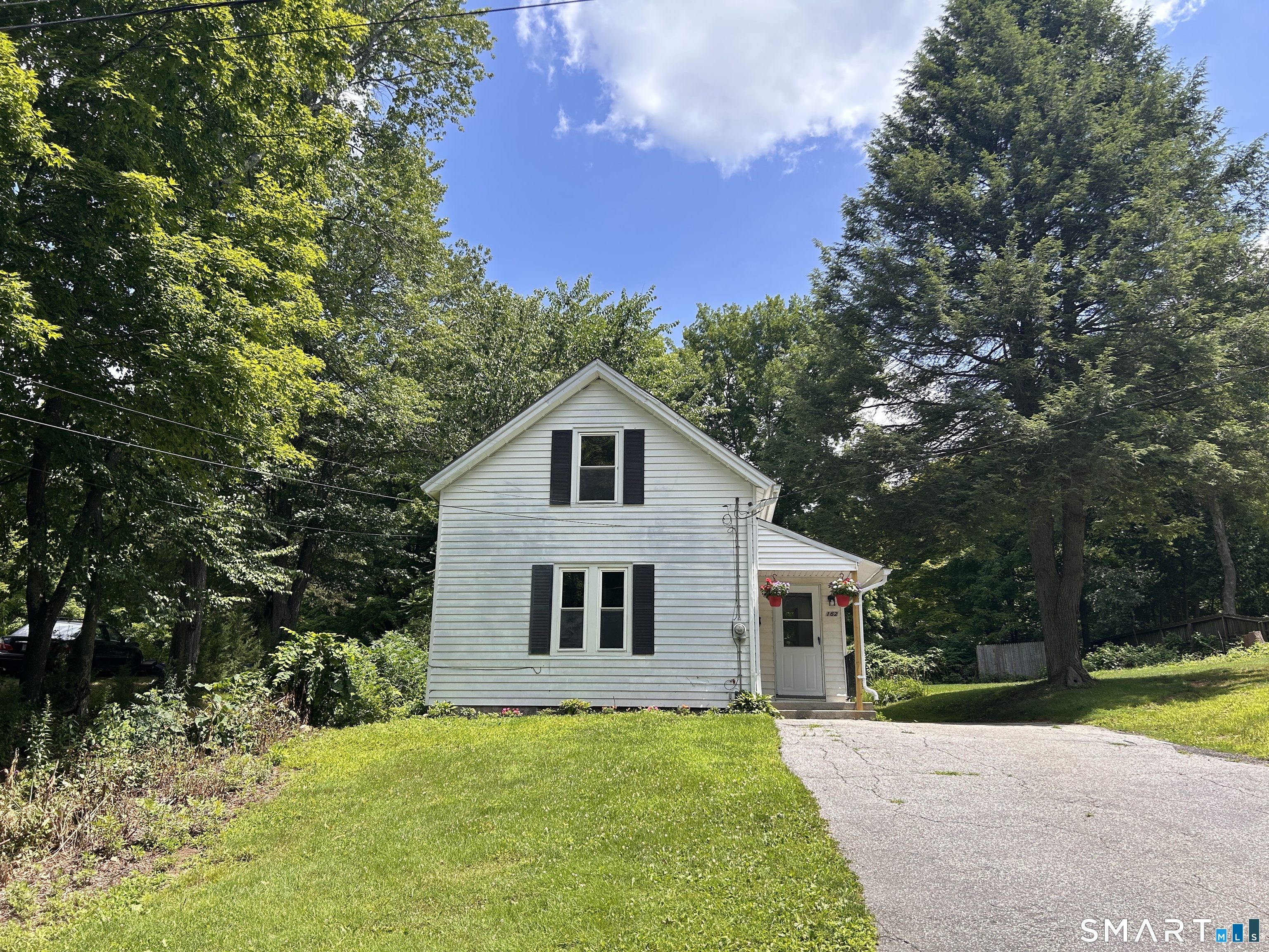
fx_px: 953
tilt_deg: +14.6
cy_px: 476
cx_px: 634
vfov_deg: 53.1
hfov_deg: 67.3
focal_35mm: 26
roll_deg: -0.7
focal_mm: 5.7
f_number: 1.5
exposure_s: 1/2208
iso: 50
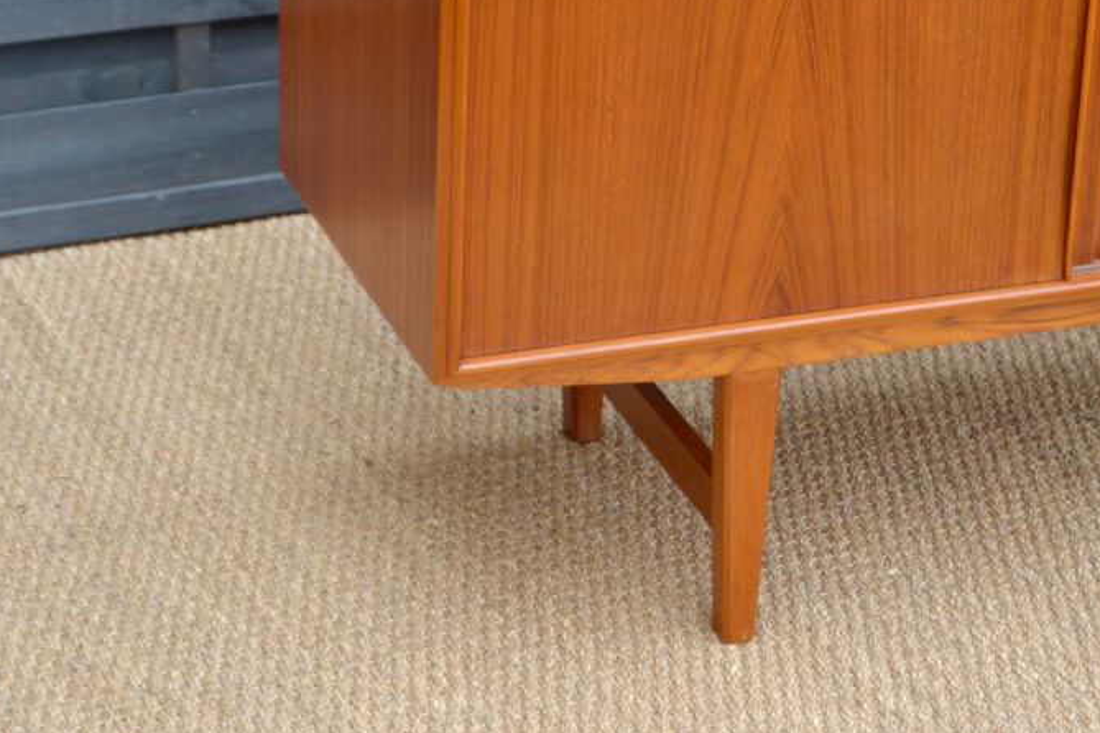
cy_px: 12
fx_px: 3453
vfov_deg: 12.0
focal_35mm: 113
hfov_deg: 18.1
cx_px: 534
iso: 320
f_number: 5.3
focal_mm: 48
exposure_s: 1/125
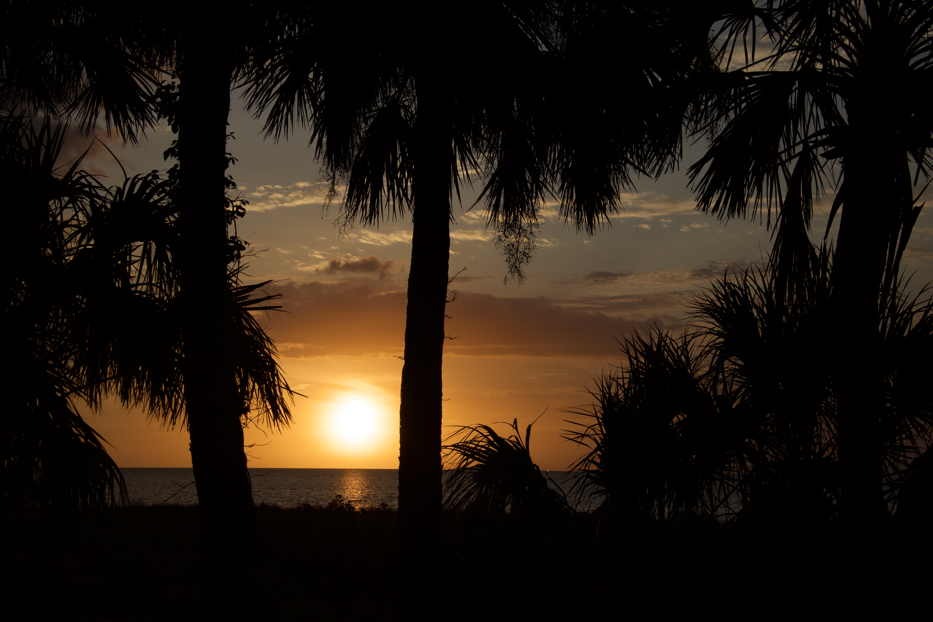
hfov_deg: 35.1
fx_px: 1477
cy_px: 311
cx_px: 466
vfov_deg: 23.8
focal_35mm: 57
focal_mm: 38
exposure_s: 1/800
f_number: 9
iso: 200
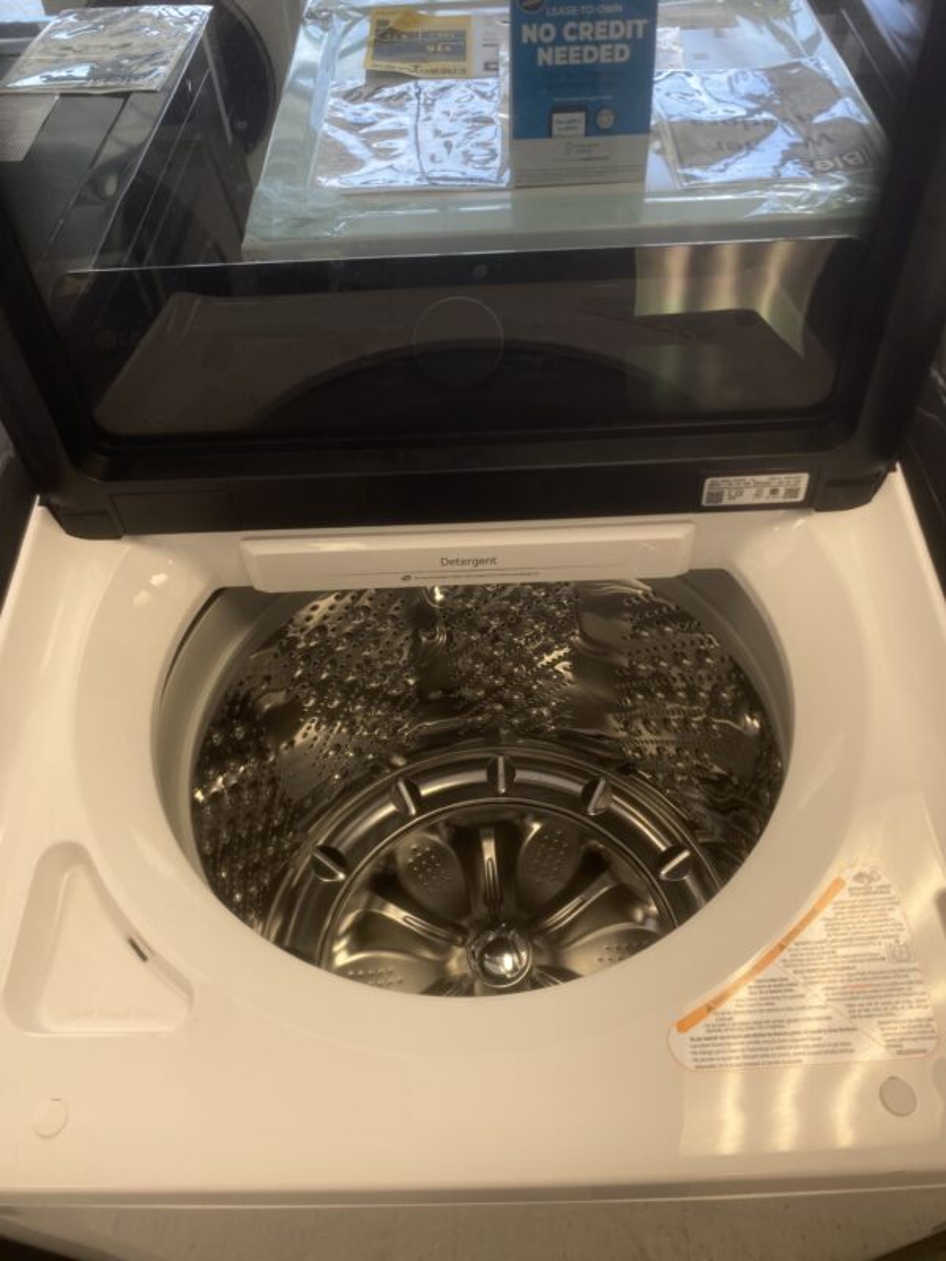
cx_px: 473
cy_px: 630
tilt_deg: -50.2
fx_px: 947
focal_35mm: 26
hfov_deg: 53.1
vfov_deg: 67.3
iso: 64
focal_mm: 4.25
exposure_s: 1/120
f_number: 1.8
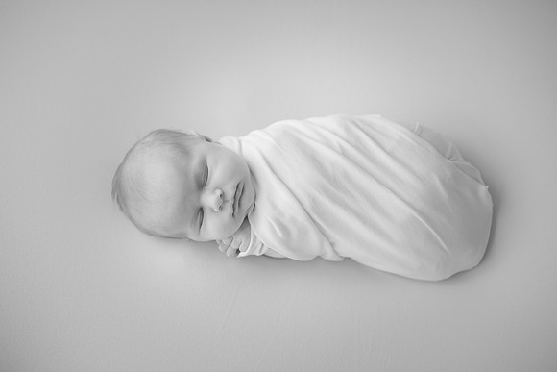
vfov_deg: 27.0
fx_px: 774
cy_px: 186
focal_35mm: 50
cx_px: 278
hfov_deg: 39.6
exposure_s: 1/160
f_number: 2.8
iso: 160
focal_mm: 50
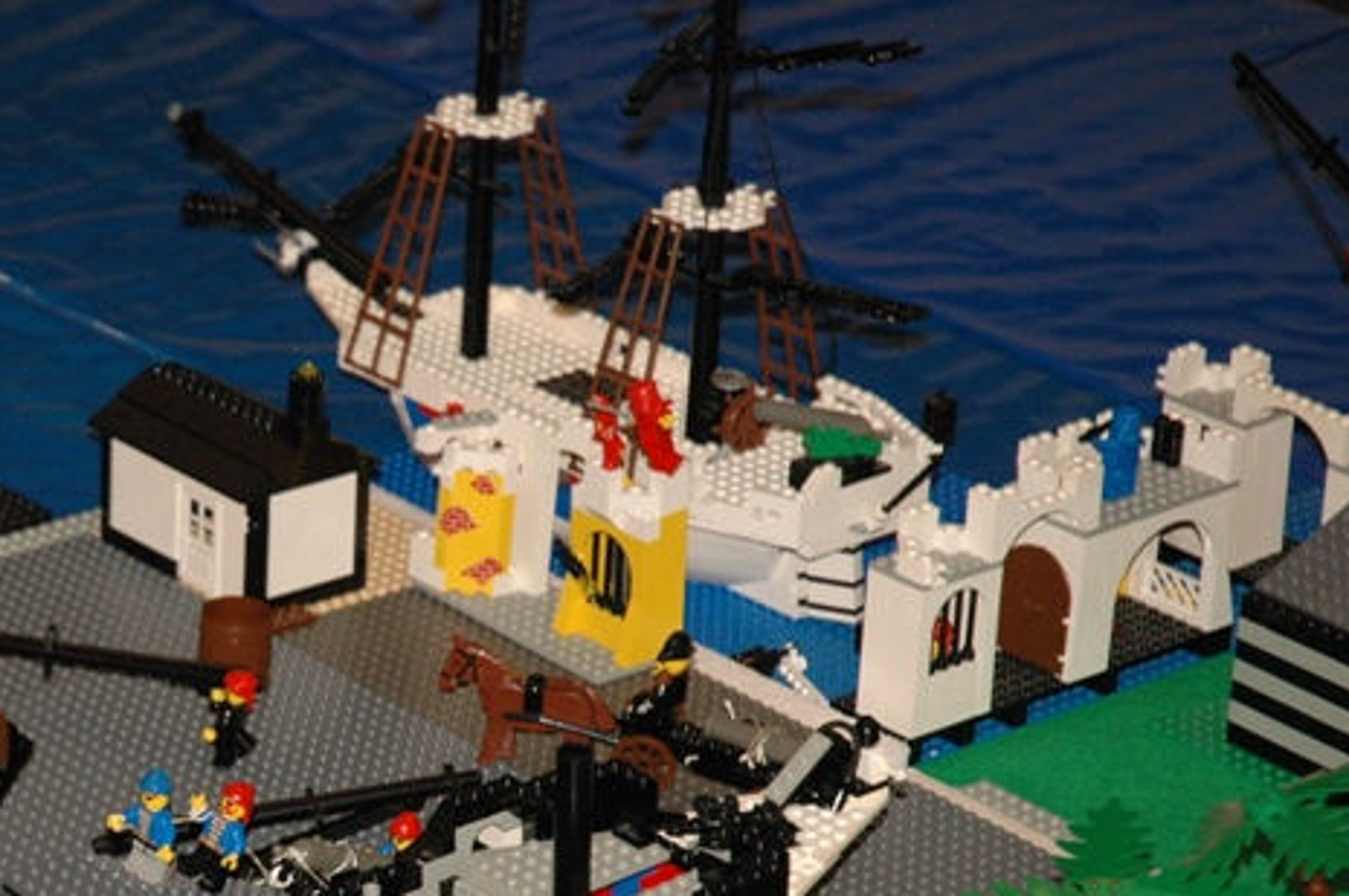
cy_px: 702
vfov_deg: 8.5
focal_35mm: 160
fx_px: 5989
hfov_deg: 12.8
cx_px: 191
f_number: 5.6
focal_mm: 62
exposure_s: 1/200
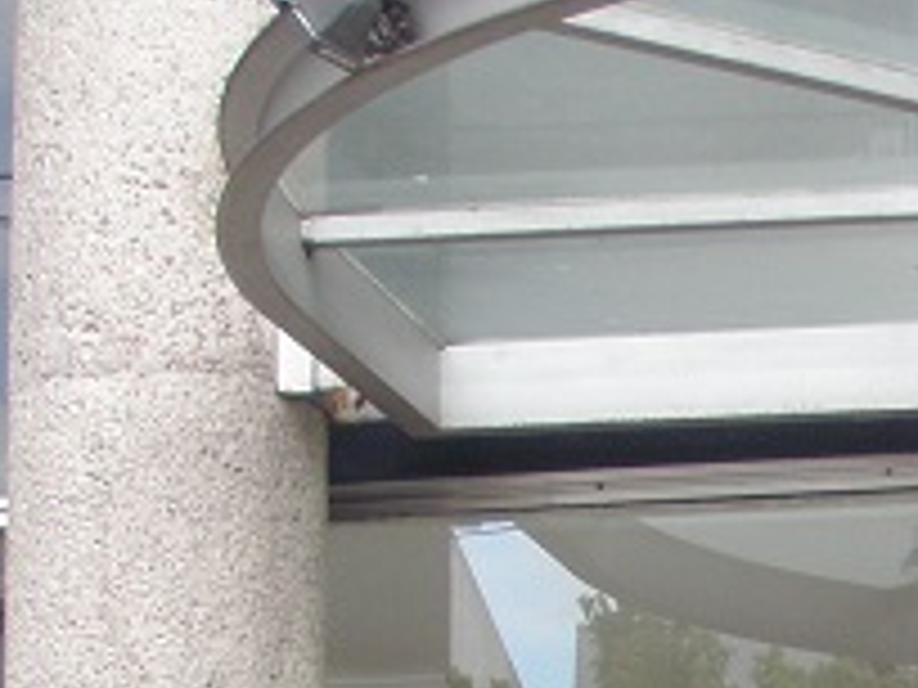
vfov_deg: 10.0
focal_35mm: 143
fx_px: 3792
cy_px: 1057
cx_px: 1282
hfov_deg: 13.2
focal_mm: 6.7
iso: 80
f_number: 3.5
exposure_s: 1/100
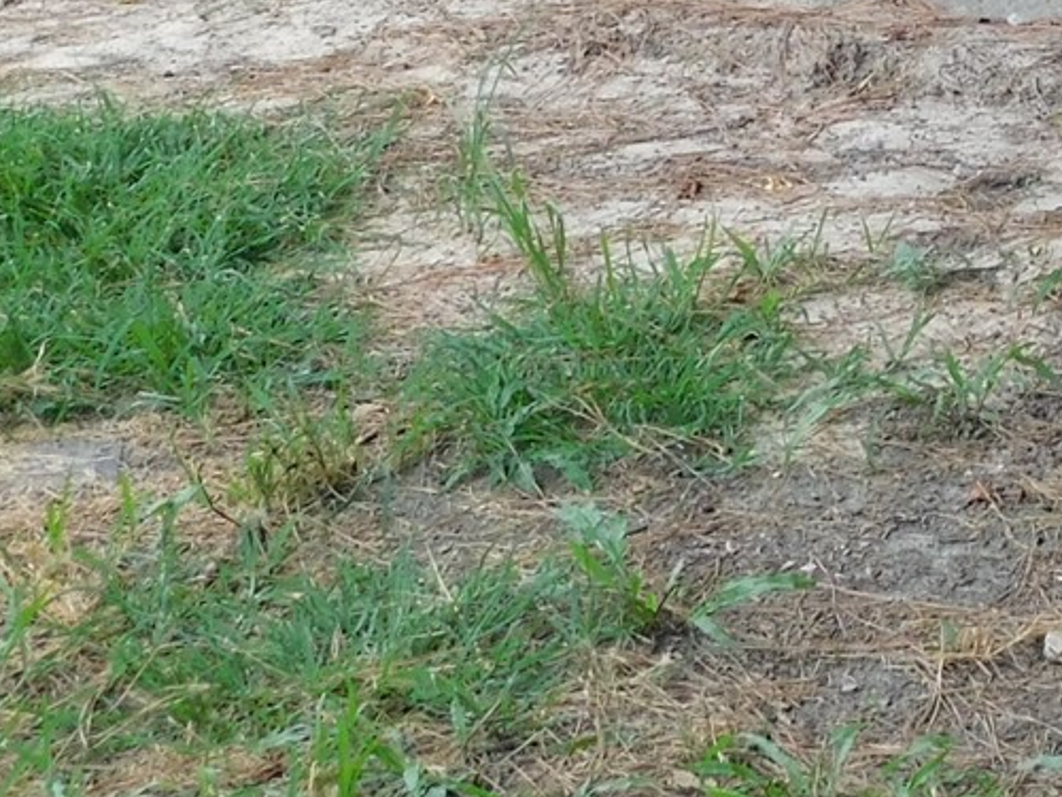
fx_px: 3774
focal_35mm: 123
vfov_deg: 11.3
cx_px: 1349
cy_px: -597
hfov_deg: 15.3
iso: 125
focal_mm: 5.3
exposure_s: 1/80
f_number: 3.2
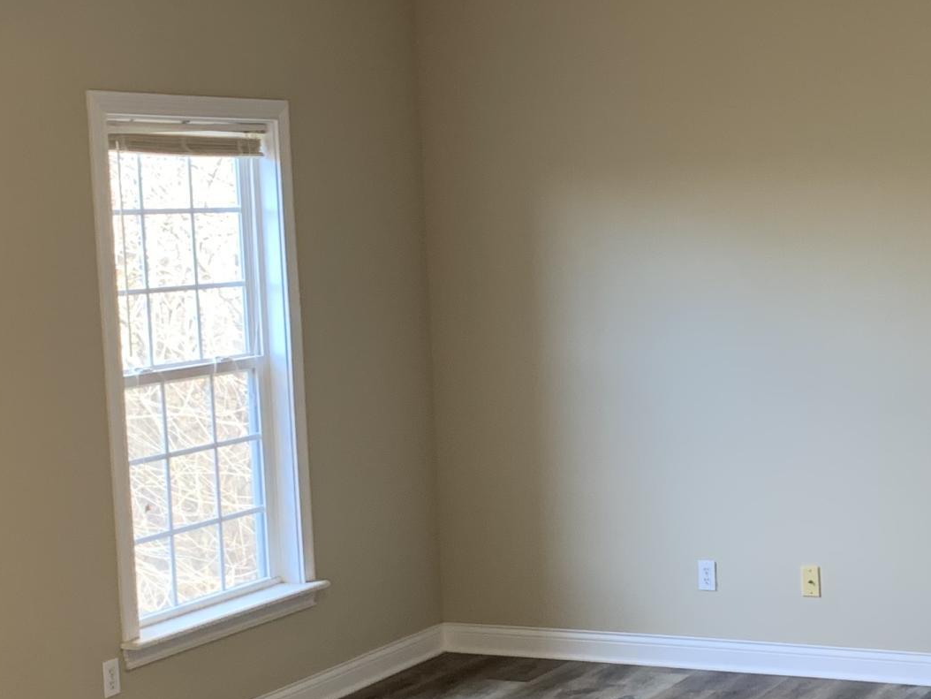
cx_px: 691
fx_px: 1991
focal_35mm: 74
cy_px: 439
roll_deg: +1.1
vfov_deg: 19.9
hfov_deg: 26.0
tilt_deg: -3.6
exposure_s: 1/60
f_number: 1.8
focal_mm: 4.25
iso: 125
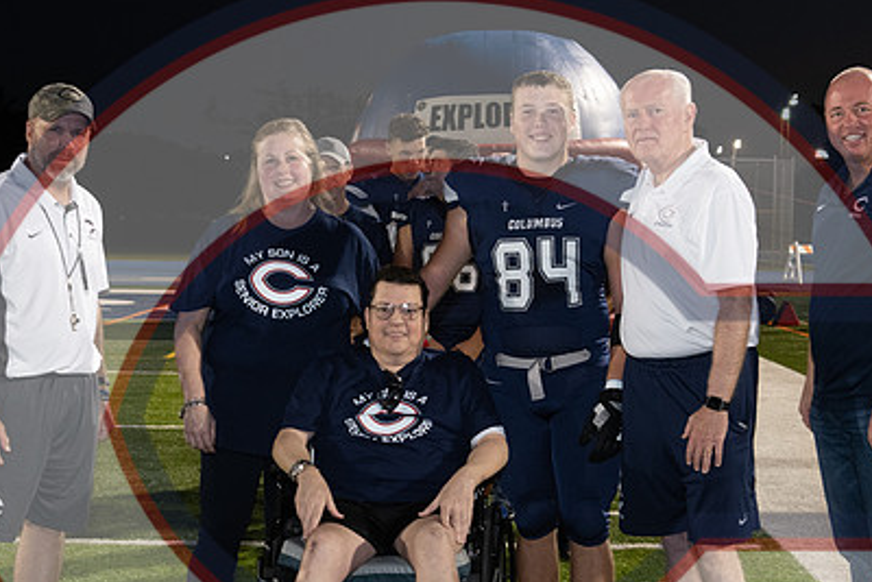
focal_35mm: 76
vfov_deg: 17.9
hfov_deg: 26.6
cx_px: 431
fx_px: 1841
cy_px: 416
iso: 1400
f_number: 7.1
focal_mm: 45
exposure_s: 1/60
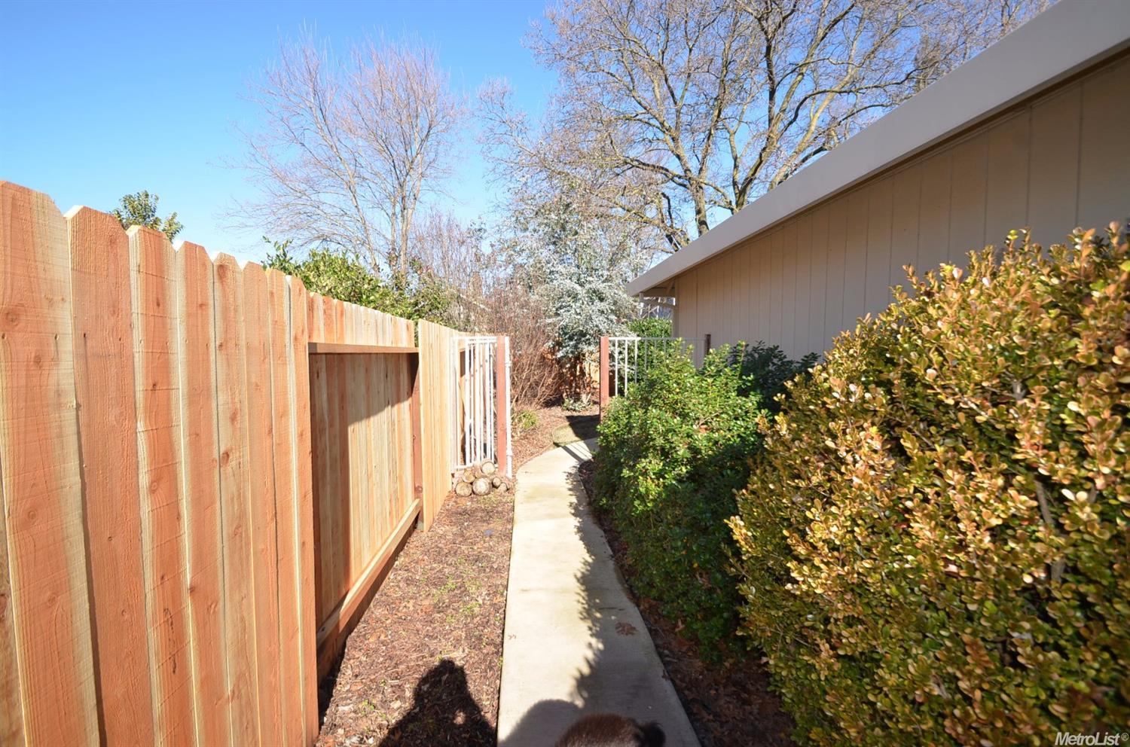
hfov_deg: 100.5
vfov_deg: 77.0
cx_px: 565
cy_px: 374
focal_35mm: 15
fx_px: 470
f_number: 7.1
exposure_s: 1/250
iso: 200
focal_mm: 10
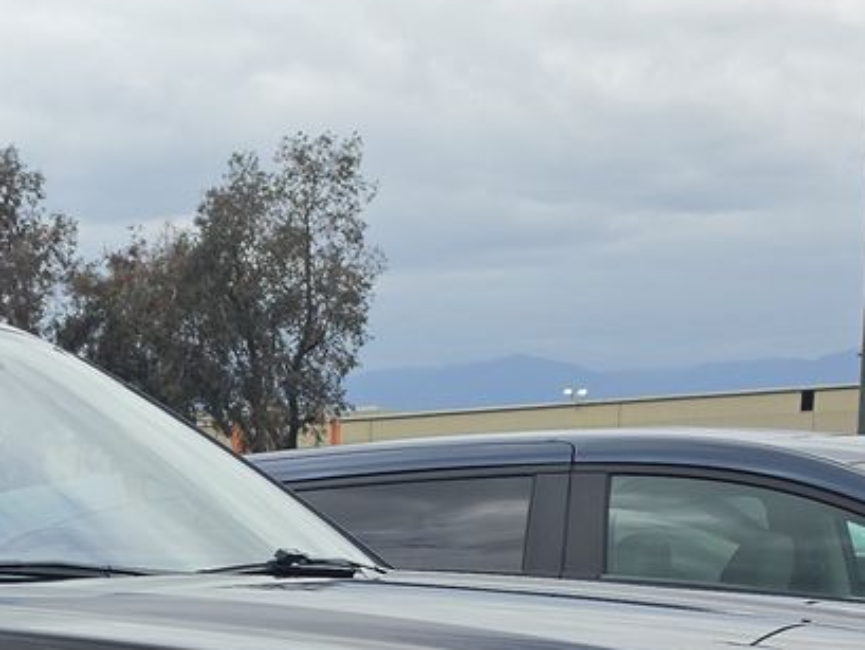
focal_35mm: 90
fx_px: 2250
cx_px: -241
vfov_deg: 15.3
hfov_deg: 20.1
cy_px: 936
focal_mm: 6.5
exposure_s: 1/746
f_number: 1.4
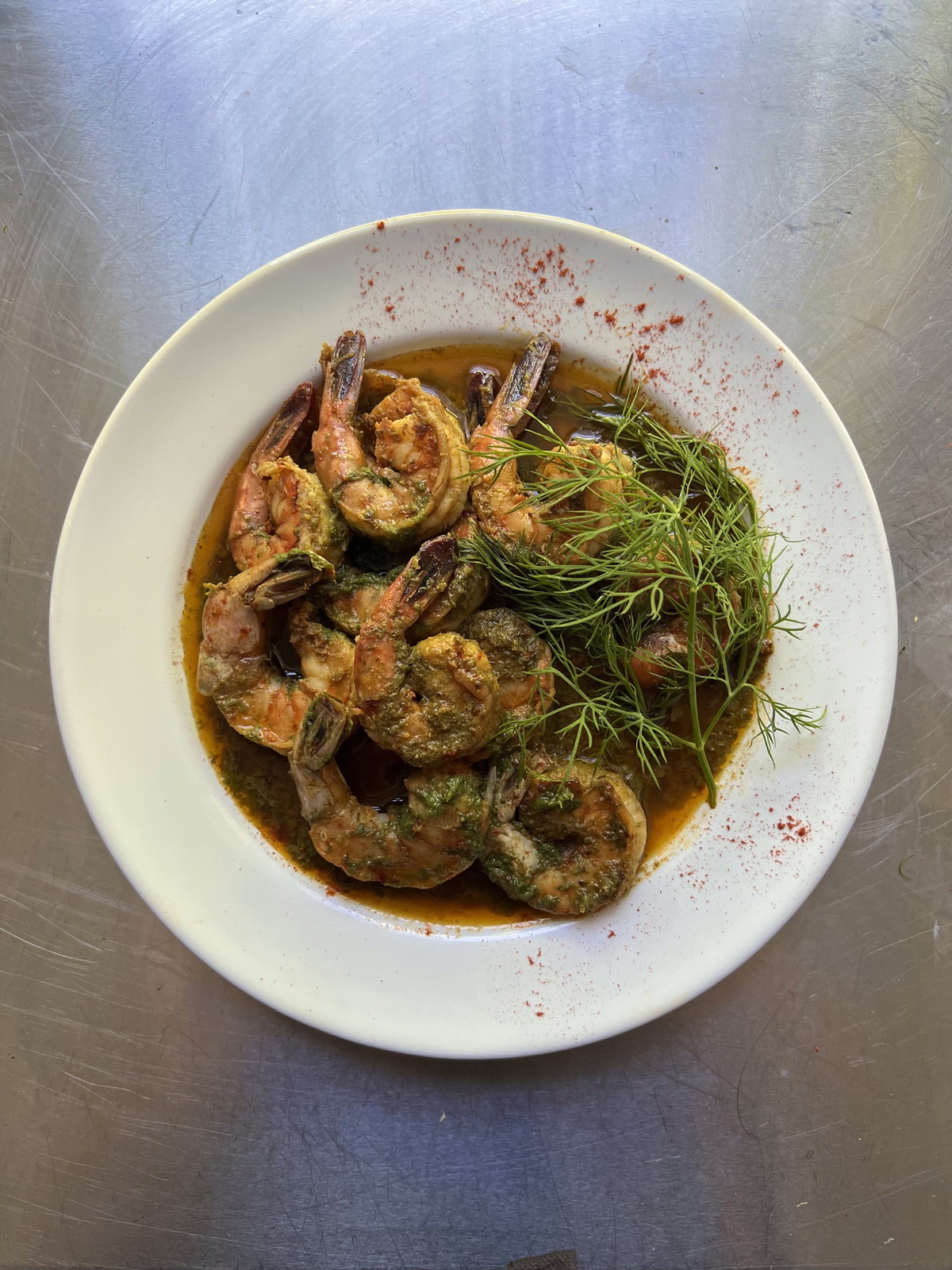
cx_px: 476
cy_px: 635
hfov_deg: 53.1
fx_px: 953
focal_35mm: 26
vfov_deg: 67.3
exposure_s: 1/121
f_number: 1.5
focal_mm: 5.7
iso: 100
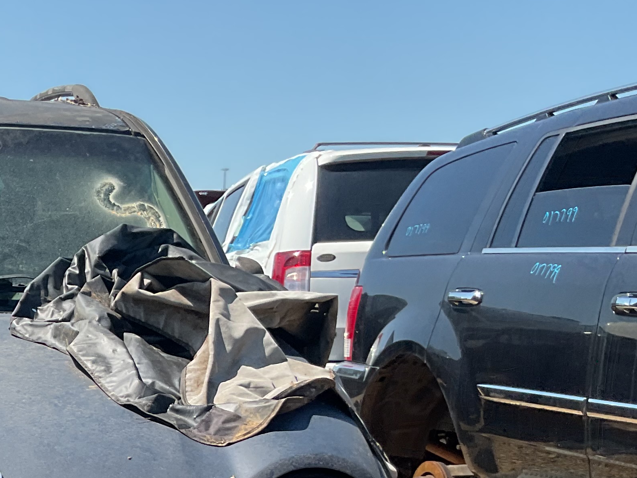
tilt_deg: -12.1
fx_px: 1362
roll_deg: +0.8
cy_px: 563
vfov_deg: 18.9
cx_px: -104
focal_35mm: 74
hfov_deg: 24.2
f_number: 1.8
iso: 16
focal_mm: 3
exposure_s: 1/1076
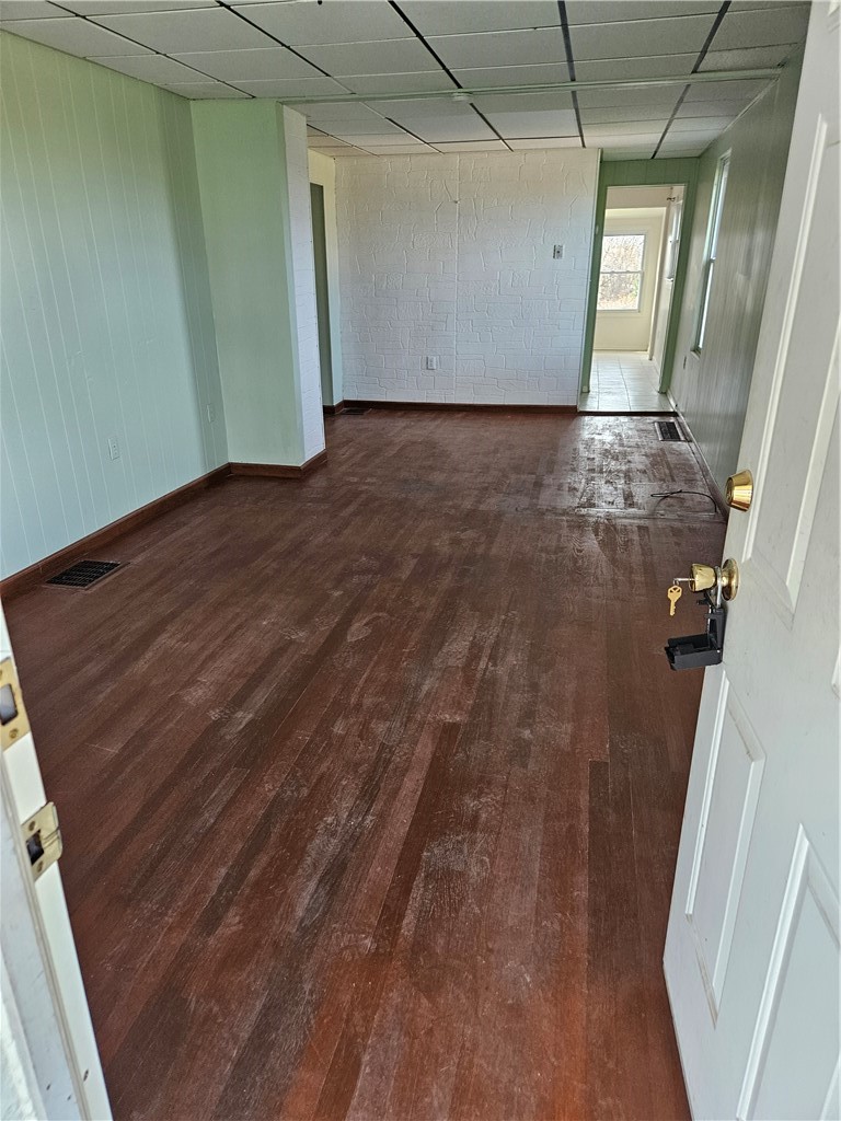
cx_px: 420
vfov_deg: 73.9
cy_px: 560
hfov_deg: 58.9
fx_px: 745
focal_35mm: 23
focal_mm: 5.4
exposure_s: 1/207
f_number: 1.8
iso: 250
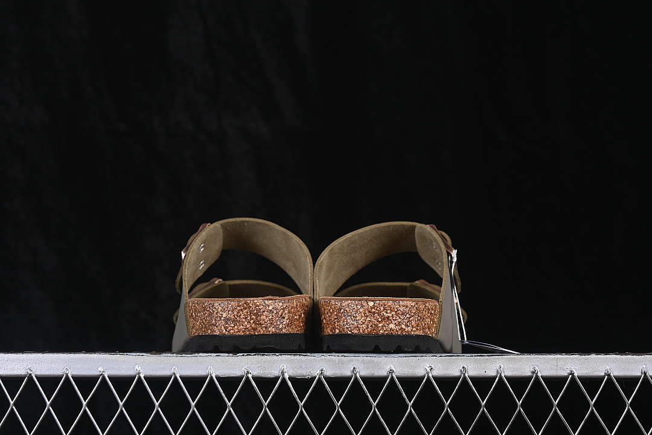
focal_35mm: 75
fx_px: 1358
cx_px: 326
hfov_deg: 27.0
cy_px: 218
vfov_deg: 18.2
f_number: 6.3
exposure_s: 1/60
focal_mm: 50
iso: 160
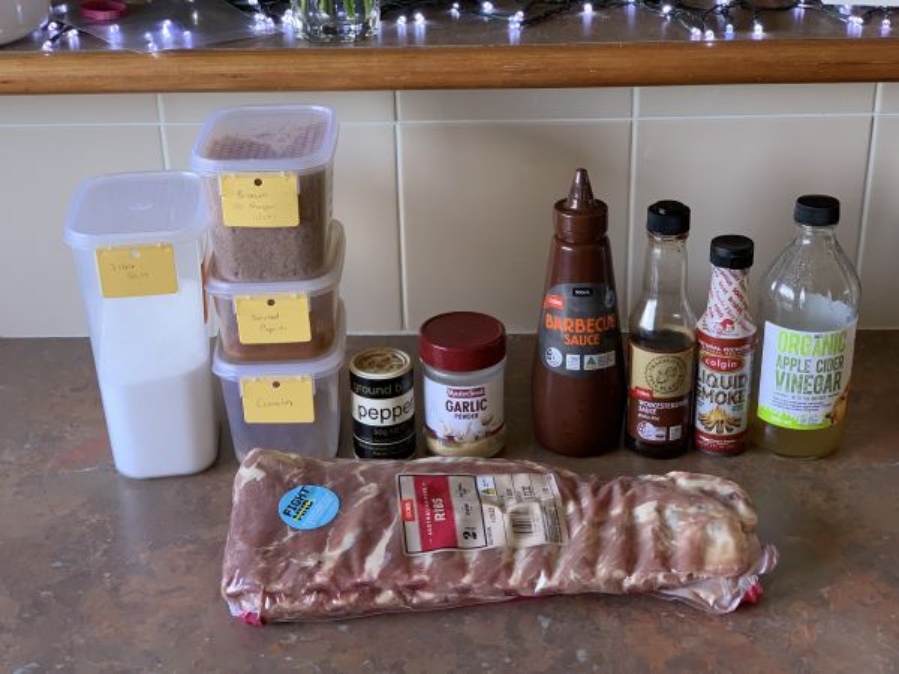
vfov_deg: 28.0
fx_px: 1350
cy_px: 337
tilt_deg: -24.0
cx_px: 450
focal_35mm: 52
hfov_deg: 36.8
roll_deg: +1.5
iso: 160
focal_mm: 6
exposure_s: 1/60
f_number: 2.4
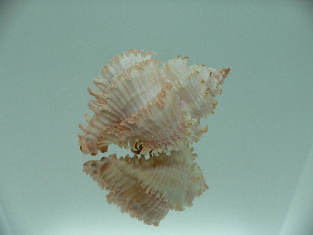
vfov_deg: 40.7
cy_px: 118
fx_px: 316
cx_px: 156
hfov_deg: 52.6
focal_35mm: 35
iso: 80
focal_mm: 4.6
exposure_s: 1/80
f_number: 2.8
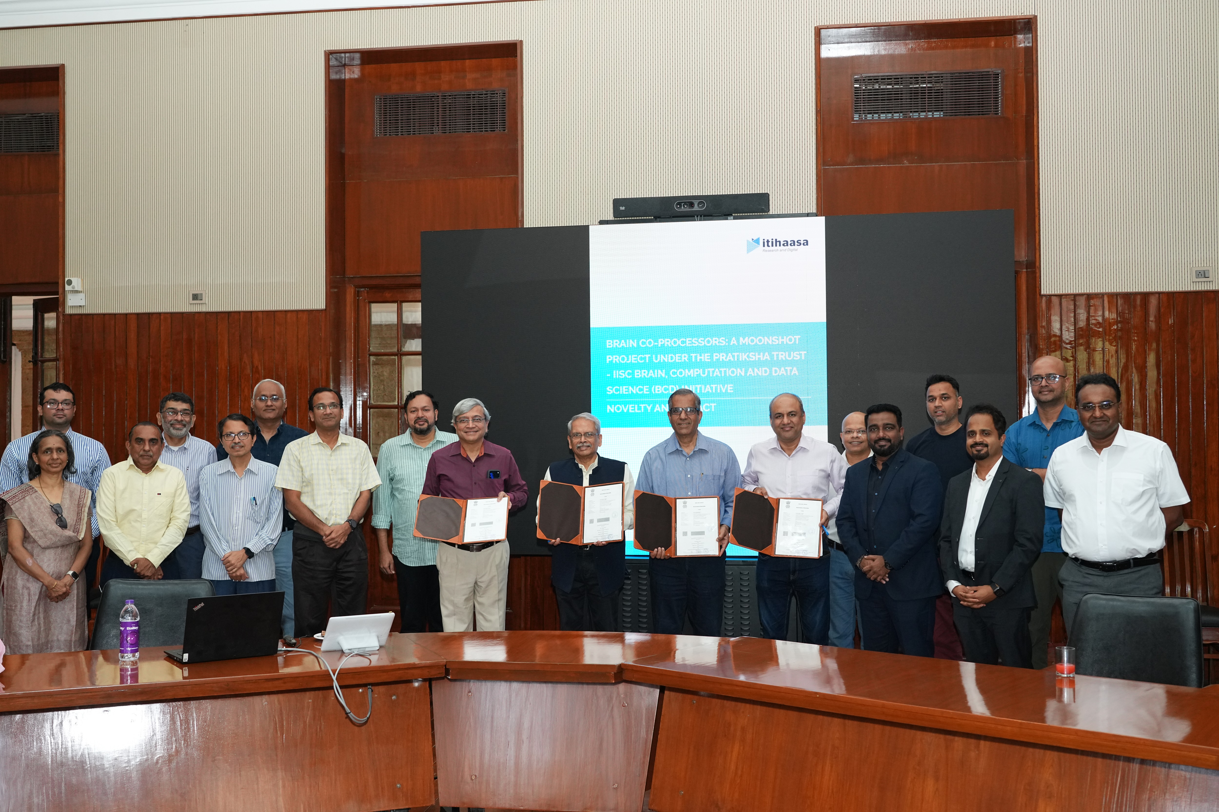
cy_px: 406
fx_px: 1219
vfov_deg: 36.9
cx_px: 610
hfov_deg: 53.1
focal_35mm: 36
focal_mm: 36
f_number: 5.6
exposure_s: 1/250
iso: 2000
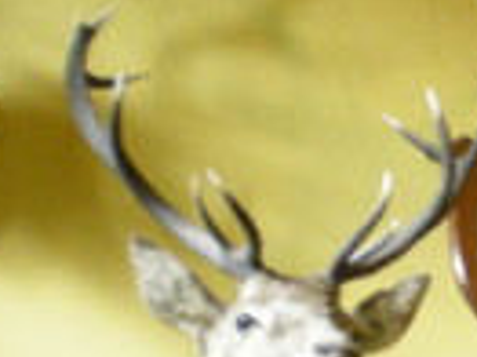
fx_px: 1803
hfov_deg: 14.2
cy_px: 317
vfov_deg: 11.2
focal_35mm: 131
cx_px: 677
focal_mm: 6.3
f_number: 3.1
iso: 400
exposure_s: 1/12
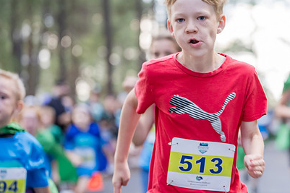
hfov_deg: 12.8
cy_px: 74
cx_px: 234
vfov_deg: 8.6
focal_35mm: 160
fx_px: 1288
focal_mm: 96
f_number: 2.8
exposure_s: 1/500
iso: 1000
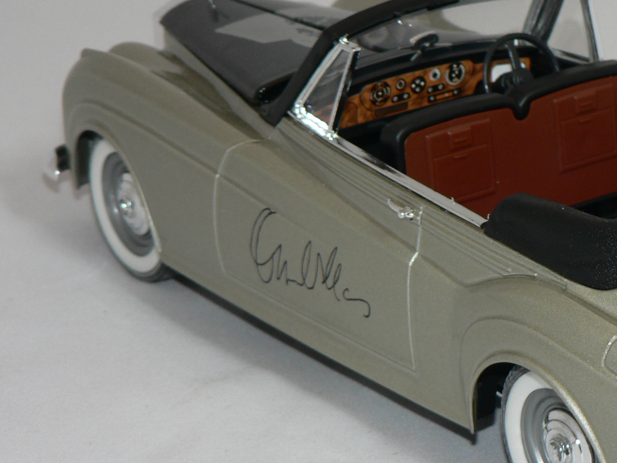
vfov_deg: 10.4
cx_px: 597
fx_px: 2531
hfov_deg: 13.7
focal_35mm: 142
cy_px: 235
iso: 80
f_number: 3.2
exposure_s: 1/60
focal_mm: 12
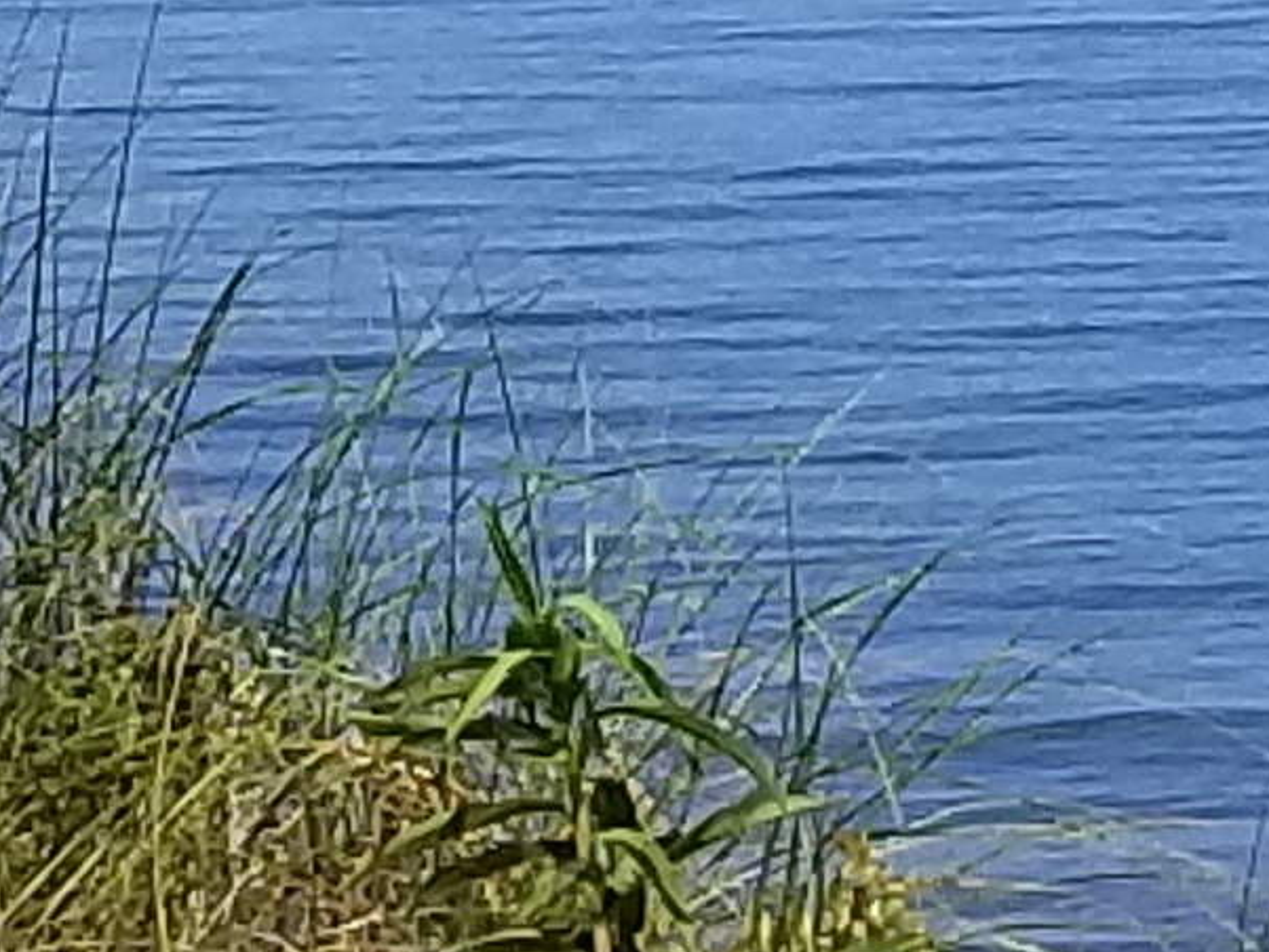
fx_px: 6381
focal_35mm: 174
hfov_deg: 11.3
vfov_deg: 7.7
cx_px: 841
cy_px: -1586
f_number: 1.7
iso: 50
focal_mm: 4.25
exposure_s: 1/3802
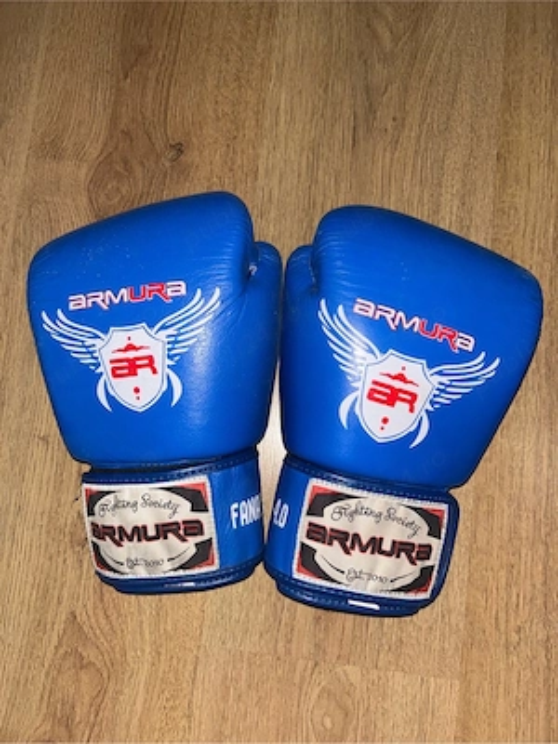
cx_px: 279
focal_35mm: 26
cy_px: 372
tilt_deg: -83.9
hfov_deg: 53.1
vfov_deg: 67.3
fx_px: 559
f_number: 1.5
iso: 50
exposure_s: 1/44
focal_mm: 5.7
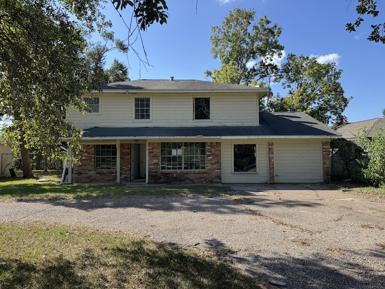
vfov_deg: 56.8
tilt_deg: +2.8
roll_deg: +0.4
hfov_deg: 71.6
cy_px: 144
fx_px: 267
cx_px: 192
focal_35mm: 24
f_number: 1.78
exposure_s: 1/2105
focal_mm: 6.76
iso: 80
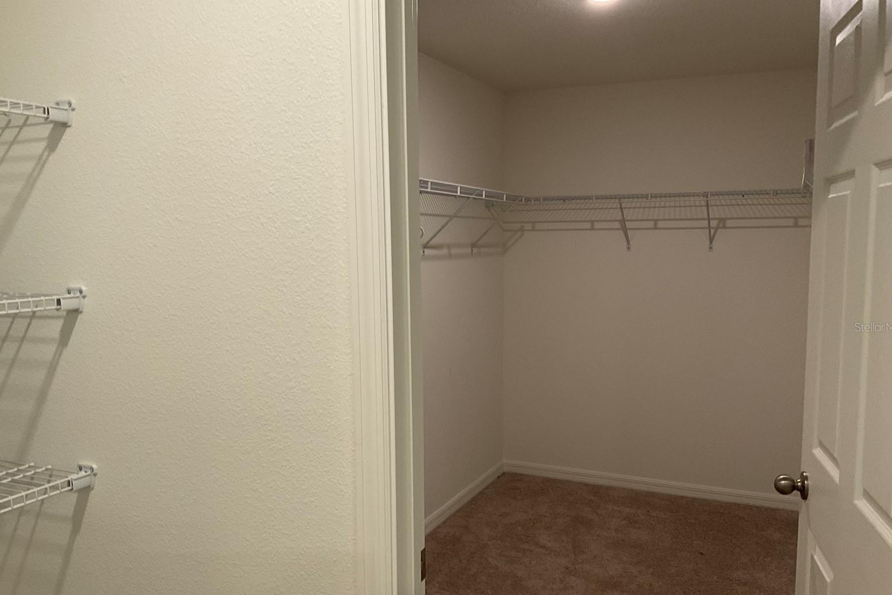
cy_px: 327
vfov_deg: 42.3
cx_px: 450
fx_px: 768
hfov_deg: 60.3
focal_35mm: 31
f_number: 1.8
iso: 80
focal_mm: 3
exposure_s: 1/60
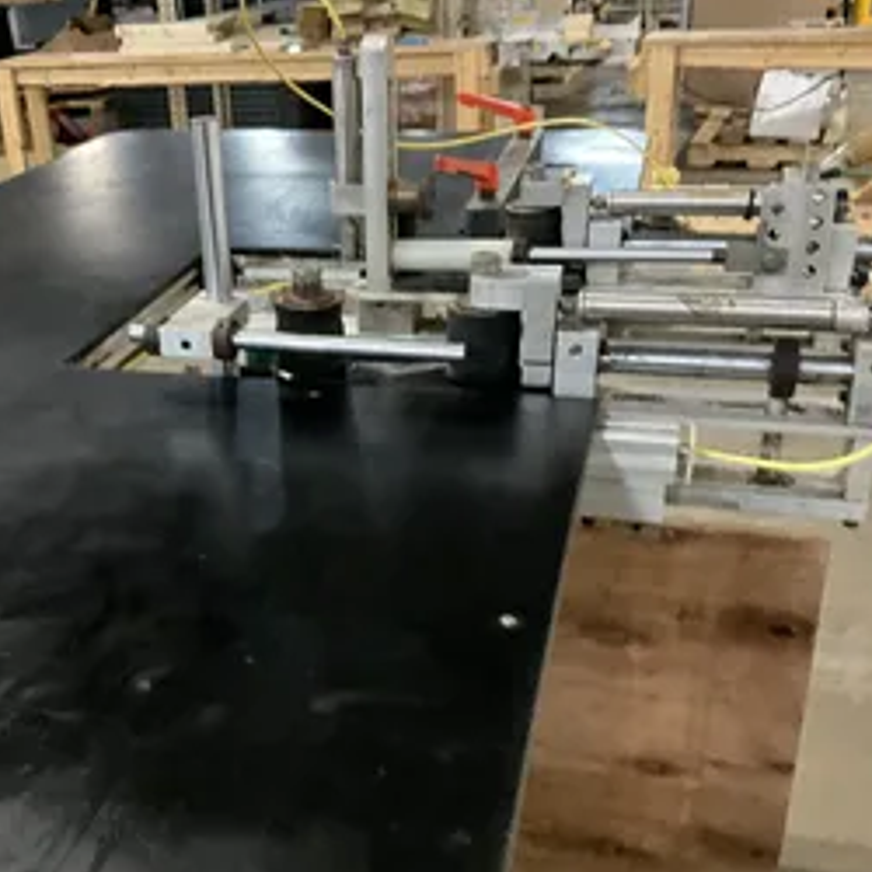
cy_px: 492
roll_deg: +5.4
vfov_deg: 40.8
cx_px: 303
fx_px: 1168
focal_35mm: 41
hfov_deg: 40.5
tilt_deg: -27.7
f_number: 1.8
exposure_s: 1/30
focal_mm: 3
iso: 500
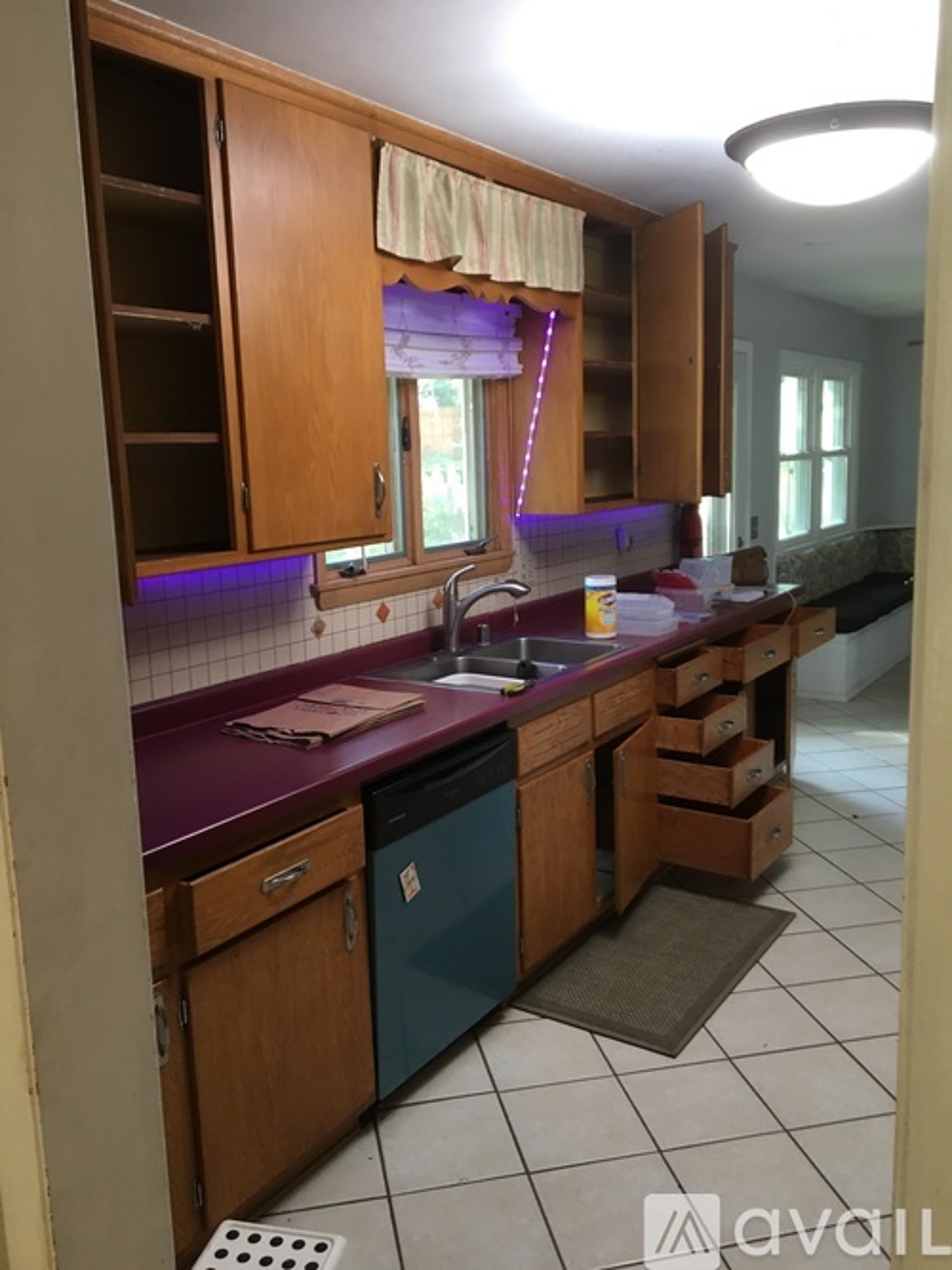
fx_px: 1064
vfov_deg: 61.7
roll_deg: +0.7
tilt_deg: -10.0
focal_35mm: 29
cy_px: 635
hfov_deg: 48.2
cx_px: 476
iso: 125
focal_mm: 4.15
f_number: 2.2
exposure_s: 1/33
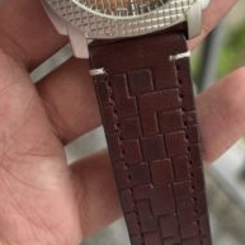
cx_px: 121
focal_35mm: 88
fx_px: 705
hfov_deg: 19.7
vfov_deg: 19.2
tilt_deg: -62.2
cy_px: 5
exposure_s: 1/425
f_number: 1.78
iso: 64
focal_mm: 6.76
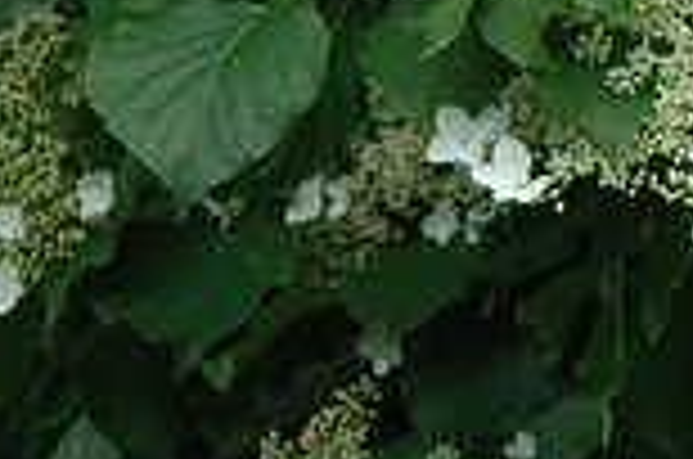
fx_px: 10527
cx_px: 994
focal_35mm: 548
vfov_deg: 2.5
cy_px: -171
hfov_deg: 3.8
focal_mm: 110
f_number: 8
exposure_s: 1/100
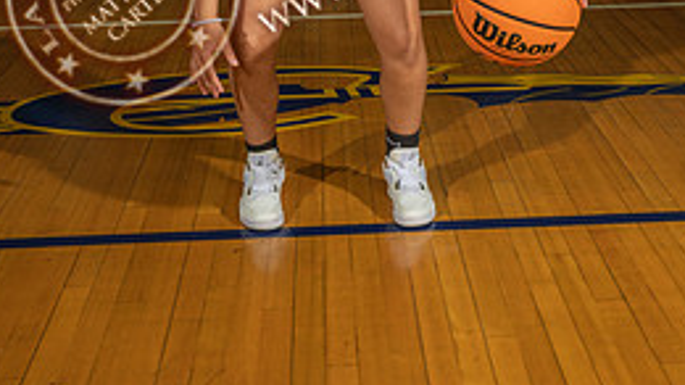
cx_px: 379
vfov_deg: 16.7
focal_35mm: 69
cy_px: -71
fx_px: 1253
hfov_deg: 30.6
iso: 160
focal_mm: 38
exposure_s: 1/200
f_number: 7.1
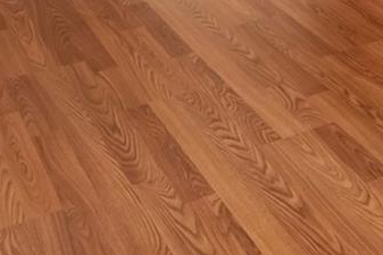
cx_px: 592
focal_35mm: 78
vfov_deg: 13.8
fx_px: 834
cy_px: -304
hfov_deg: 21.3
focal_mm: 11
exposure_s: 1/8
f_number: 8
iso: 500
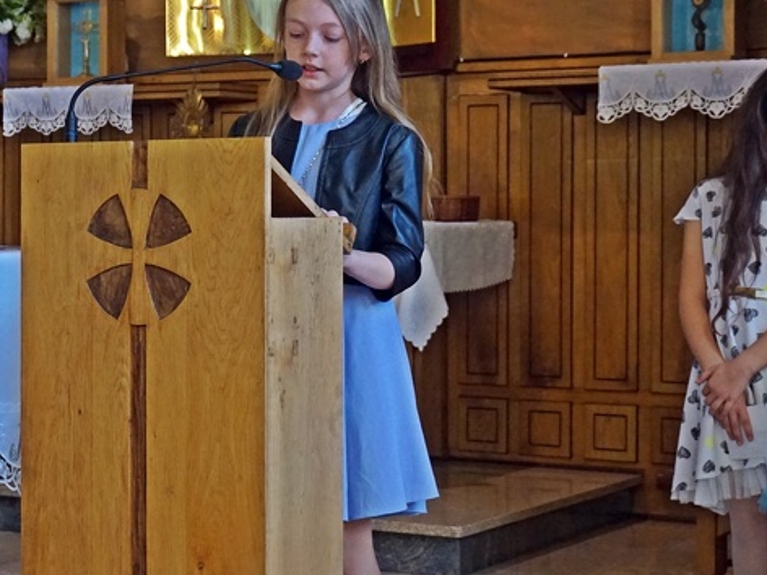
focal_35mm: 92
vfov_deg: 16.0
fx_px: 2038
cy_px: 218
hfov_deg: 21.1
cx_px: 159
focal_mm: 38
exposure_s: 1/160
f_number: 5.6
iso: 2000
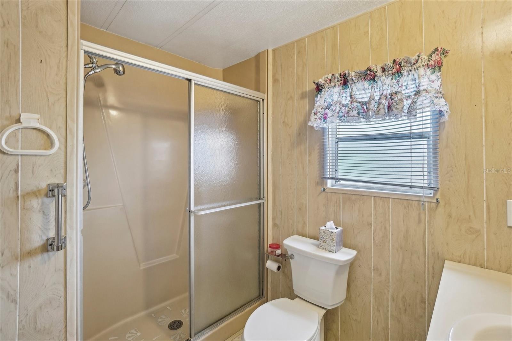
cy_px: 170
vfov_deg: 77.3
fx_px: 213
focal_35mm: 15
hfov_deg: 100.4
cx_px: 256
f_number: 8
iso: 400
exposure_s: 1/10
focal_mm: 10
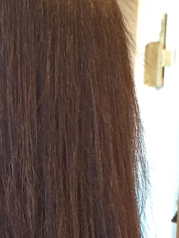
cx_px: -2
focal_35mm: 145
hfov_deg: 10.1
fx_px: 1000
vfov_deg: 13.3
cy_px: 266
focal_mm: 4.12
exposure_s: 1/30
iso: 125
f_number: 2.2
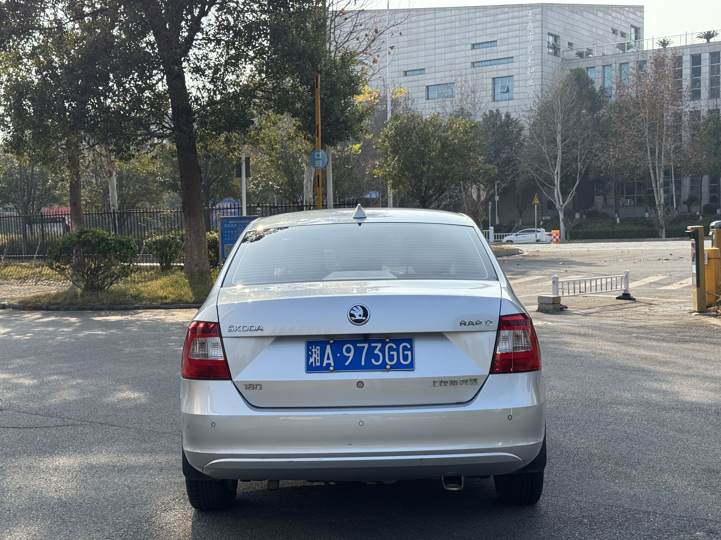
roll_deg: +0.4
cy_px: 270
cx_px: 360
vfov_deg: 30.3
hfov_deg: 39.7
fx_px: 1000
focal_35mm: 48
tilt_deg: -1.6
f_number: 1.78
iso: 64
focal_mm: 6.76
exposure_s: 1/2179
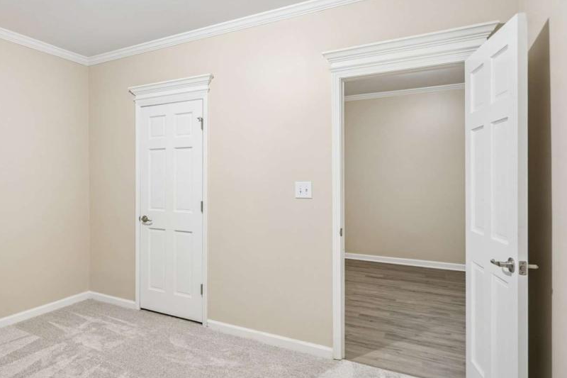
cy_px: 169
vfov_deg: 53.0
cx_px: 161
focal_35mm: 24
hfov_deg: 70.1
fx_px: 378
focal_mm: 16
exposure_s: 1/10
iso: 400
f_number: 4
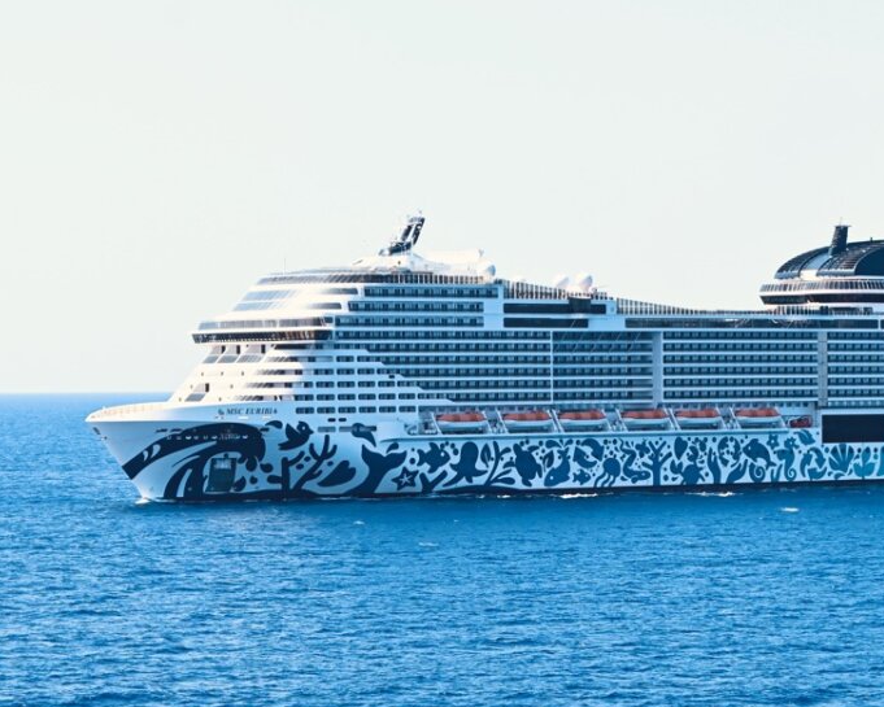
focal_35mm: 124
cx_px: 672
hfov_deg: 15.4
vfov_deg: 12.4
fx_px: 3245
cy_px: 331
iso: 100
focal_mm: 50
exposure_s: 1/320
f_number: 6.3
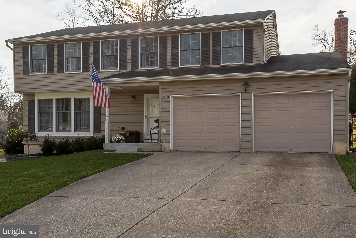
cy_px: 119
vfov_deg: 41.2
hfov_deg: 58.7
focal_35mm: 32
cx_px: 178
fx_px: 317
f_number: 16
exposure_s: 1/320
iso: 320
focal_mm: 32
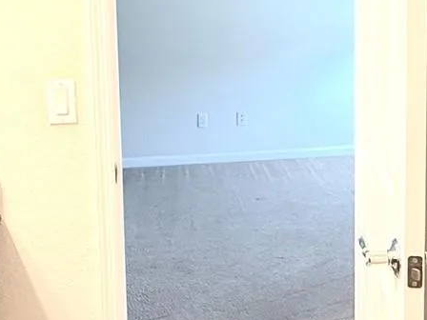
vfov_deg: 28.3
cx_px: 279
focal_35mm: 50
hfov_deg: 37.8
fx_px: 617
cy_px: 50
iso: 320
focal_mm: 2.22
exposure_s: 1/120
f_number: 2.2
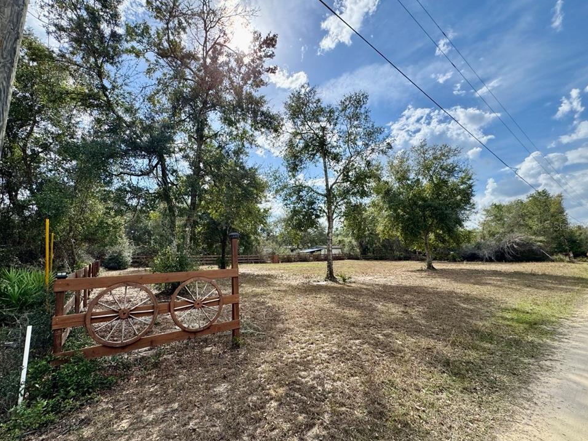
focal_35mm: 15
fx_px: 255
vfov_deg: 81.7
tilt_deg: +6.3
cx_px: 285
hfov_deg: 98.1
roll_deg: +1.6
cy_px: 226
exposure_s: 1/1420
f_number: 2.2
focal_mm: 2.22
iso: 40
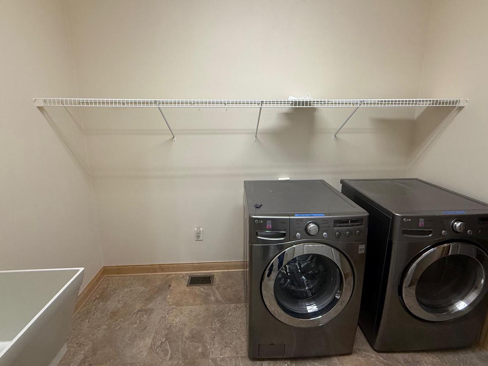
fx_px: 226
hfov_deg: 94.5
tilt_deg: -11.4
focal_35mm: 16
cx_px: 247
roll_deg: -0.2
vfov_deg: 77.8
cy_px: 161
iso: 320
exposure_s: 1/120
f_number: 2.2
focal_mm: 2.22
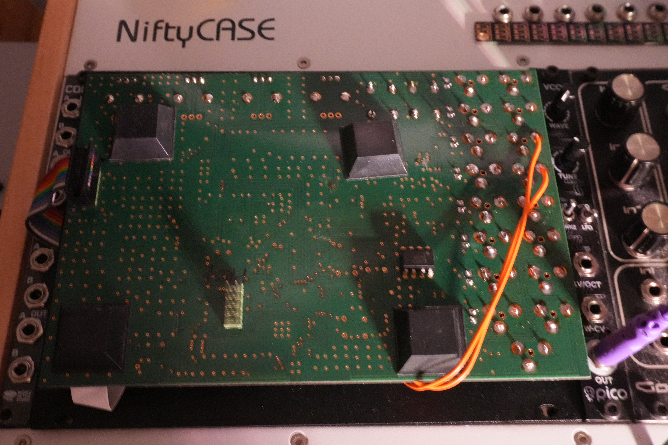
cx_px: 334
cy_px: 222
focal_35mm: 36
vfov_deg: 36.9
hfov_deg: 53.1
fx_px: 668
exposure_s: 1/5
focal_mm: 24
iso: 6400
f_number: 13
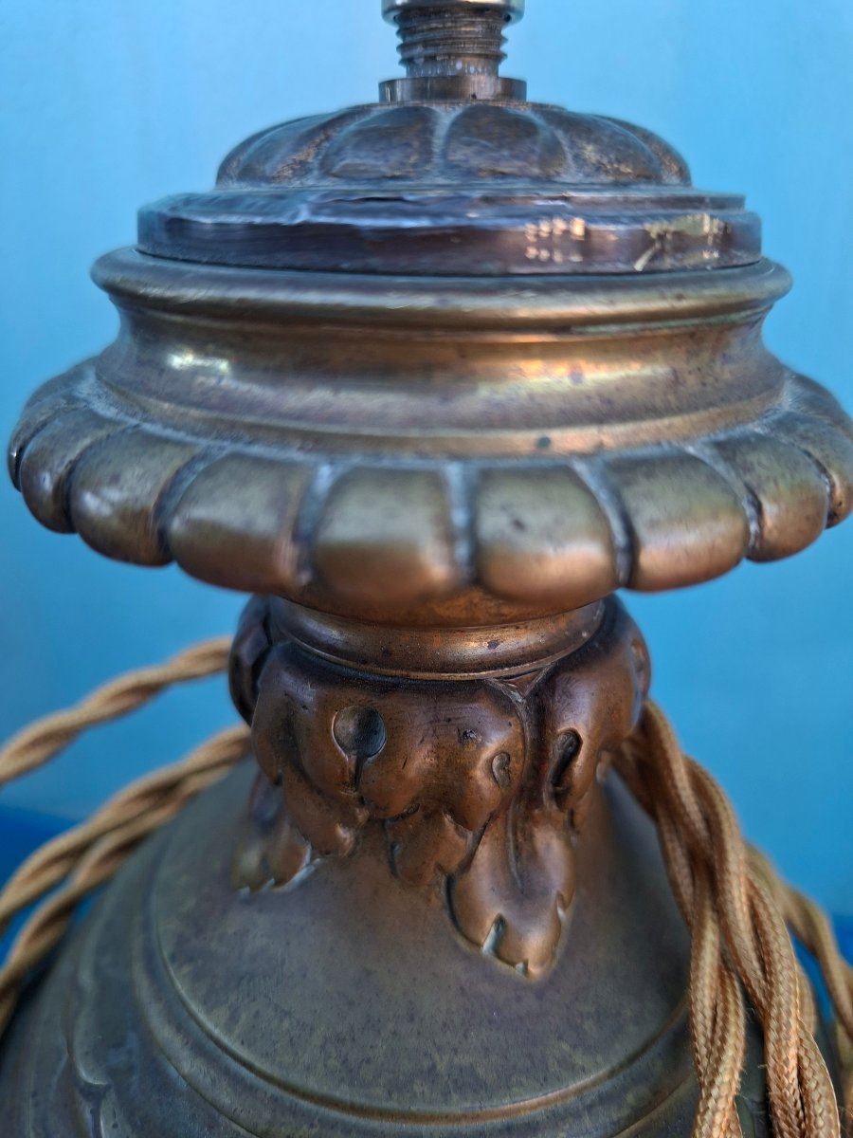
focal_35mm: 23
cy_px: 569
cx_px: 426
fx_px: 756
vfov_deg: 73.9
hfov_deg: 58.9
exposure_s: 1/100
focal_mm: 5.54
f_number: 1.8
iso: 50
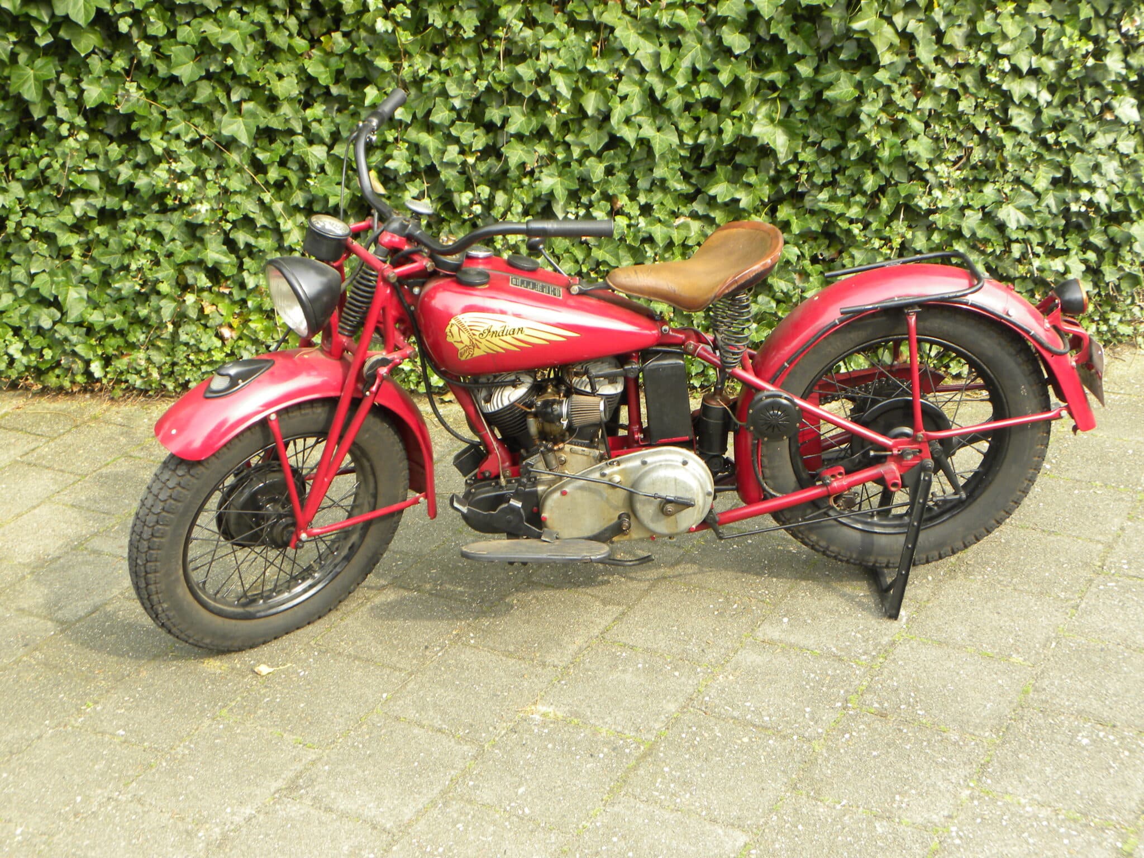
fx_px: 1520
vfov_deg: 31.5
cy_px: 429
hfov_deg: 41.2
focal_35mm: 46
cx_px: 572
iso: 64
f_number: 3.2
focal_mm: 8.2
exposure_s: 1/76
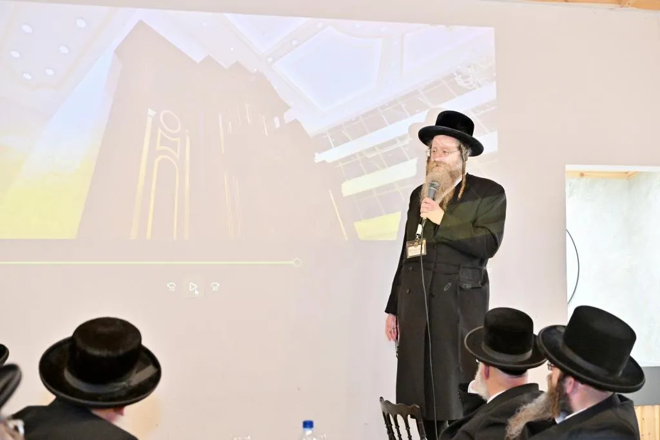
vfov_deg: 21.2
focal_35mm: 64
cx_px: 330
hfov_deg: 31.4
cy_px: 220
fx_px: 1173
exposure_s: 1/160
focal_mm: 64
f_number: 4
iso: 2500
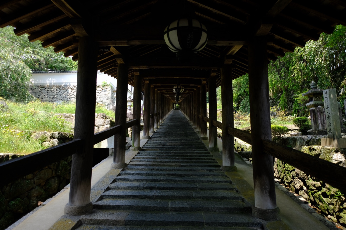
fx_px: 231
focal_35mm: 24
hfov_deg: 73.8
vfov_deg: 53.1
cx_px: 173
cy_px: 115
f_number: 2.8
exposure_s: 1/640
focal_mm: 16
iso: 200
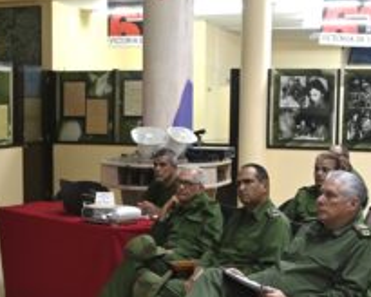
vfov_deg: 22.8
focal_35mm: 66
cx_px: 114
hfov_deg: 28.5
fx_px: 725
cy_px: 239
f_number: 4.5
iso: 1600
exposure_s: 1/80
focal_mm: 24
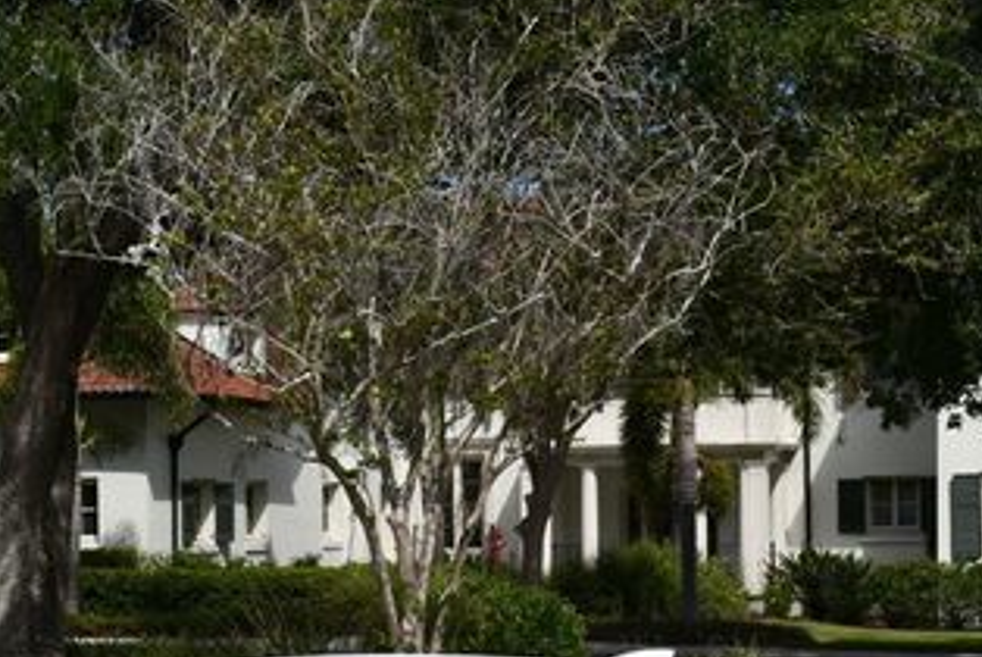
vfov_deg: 12.8
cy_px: 644
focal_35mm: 106
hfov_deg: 19.1
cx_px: 244
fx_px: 2894
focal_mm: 26
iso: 100
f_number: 10
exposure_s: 1/400
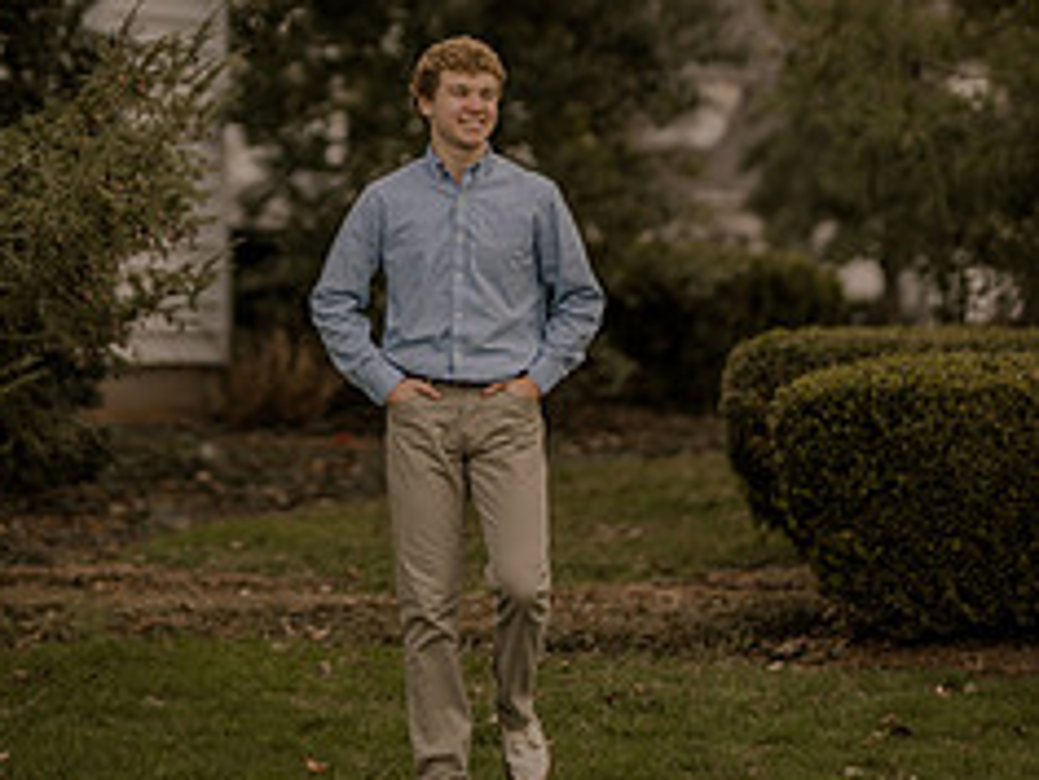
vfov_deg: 9.4
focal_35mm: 156
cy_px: -35
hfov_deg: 12.7
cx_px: 387
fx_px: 4682
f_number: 1.4
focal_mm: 85
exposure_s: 1/800
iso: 100
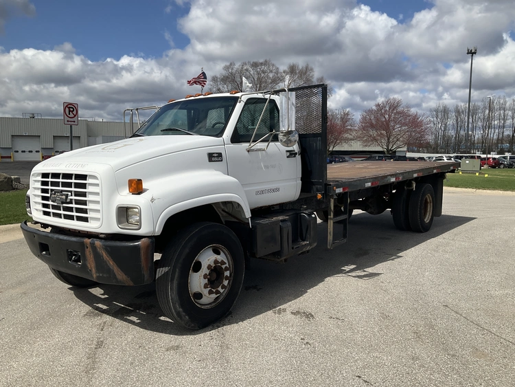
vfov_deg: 48.3
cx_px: 258
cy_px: 194
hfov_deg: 61.6
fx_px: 432
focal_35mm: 29
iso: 25
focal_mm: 3
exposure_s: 1/3534
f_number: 1.8
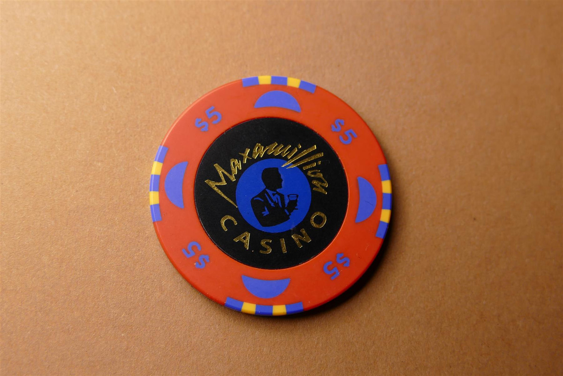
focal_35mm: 50
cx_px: 282
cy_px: 188
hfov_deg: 39.6
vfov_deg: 27.0
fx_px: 782
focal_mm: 18.17
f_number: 3.3
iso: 125
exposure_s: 1/160
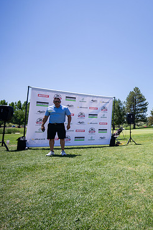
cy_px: 117
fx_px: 140
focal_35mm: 22
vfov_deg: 78.6
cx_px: 175
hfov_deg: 42.3
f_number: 4
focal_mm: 14
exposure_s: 1/640
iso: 100
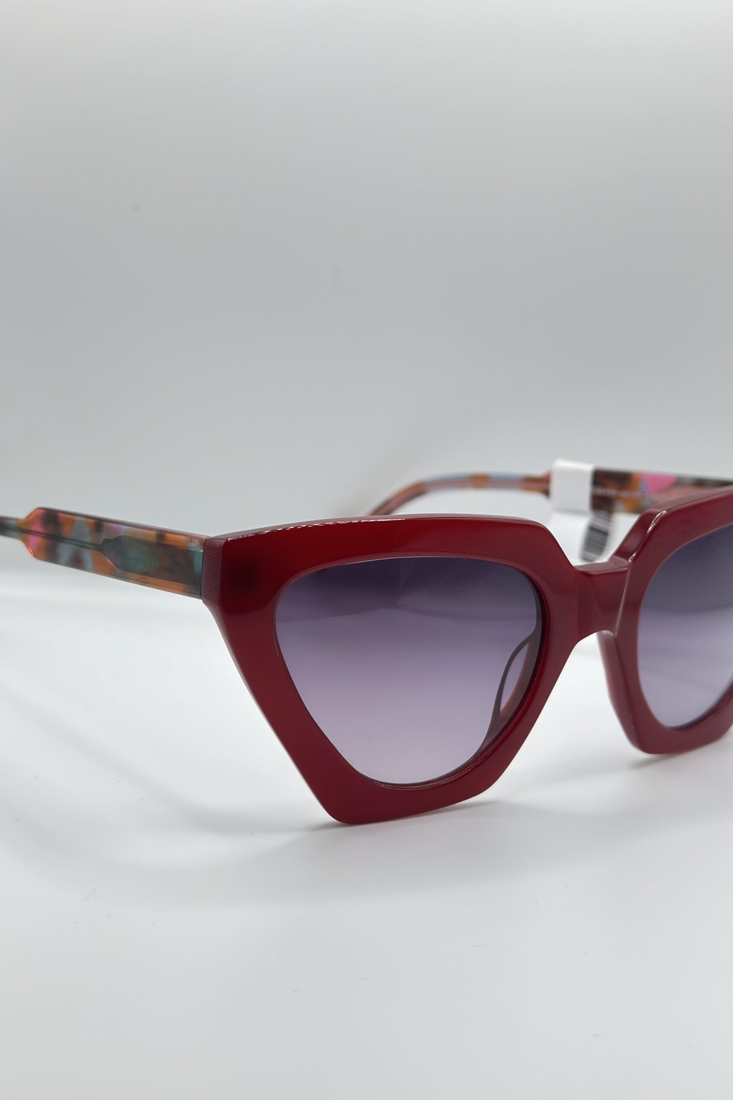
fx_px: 1527
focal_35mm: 50
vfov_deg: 39.6
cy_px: 550
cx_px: 354
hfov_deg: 27.0
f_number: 1.78
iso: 80
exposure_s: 1/430
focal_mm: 6.86
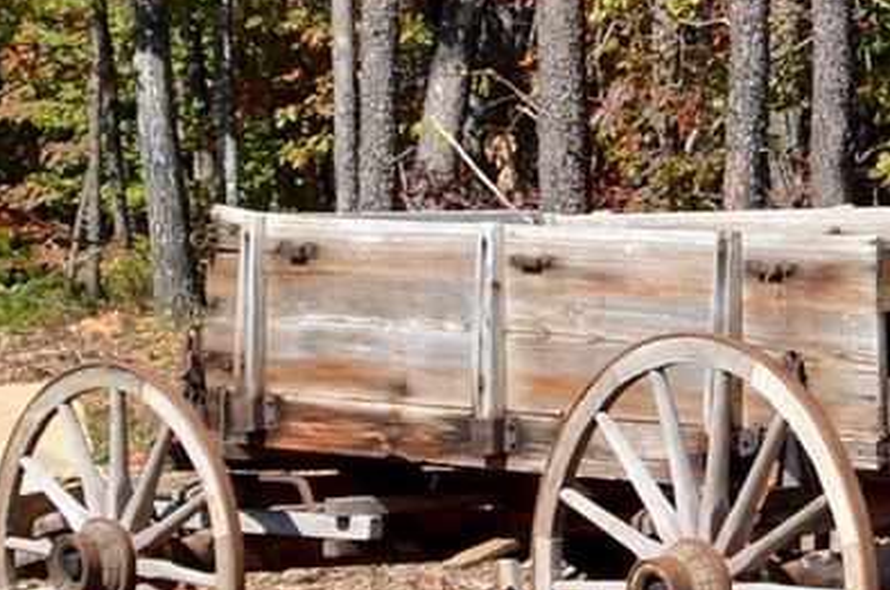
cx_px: 714
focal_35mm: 187
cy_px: 346
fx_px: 4614
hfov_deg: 11.0
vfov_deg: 7.3
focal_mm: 24
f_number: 8
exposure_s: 1/250
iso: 100
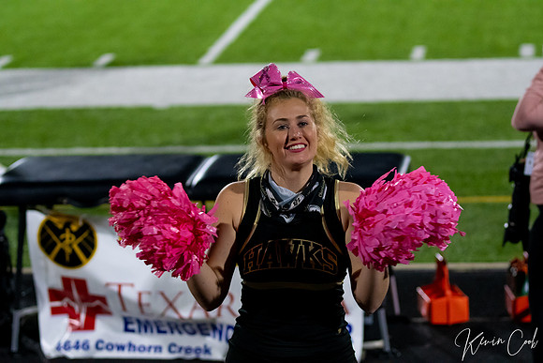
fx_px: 2082
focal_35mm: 138
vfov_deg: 9.9
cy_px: 182
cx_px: 272
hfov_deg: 14.9
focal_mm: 92
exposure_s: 1/640
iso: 3200
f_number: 2.8
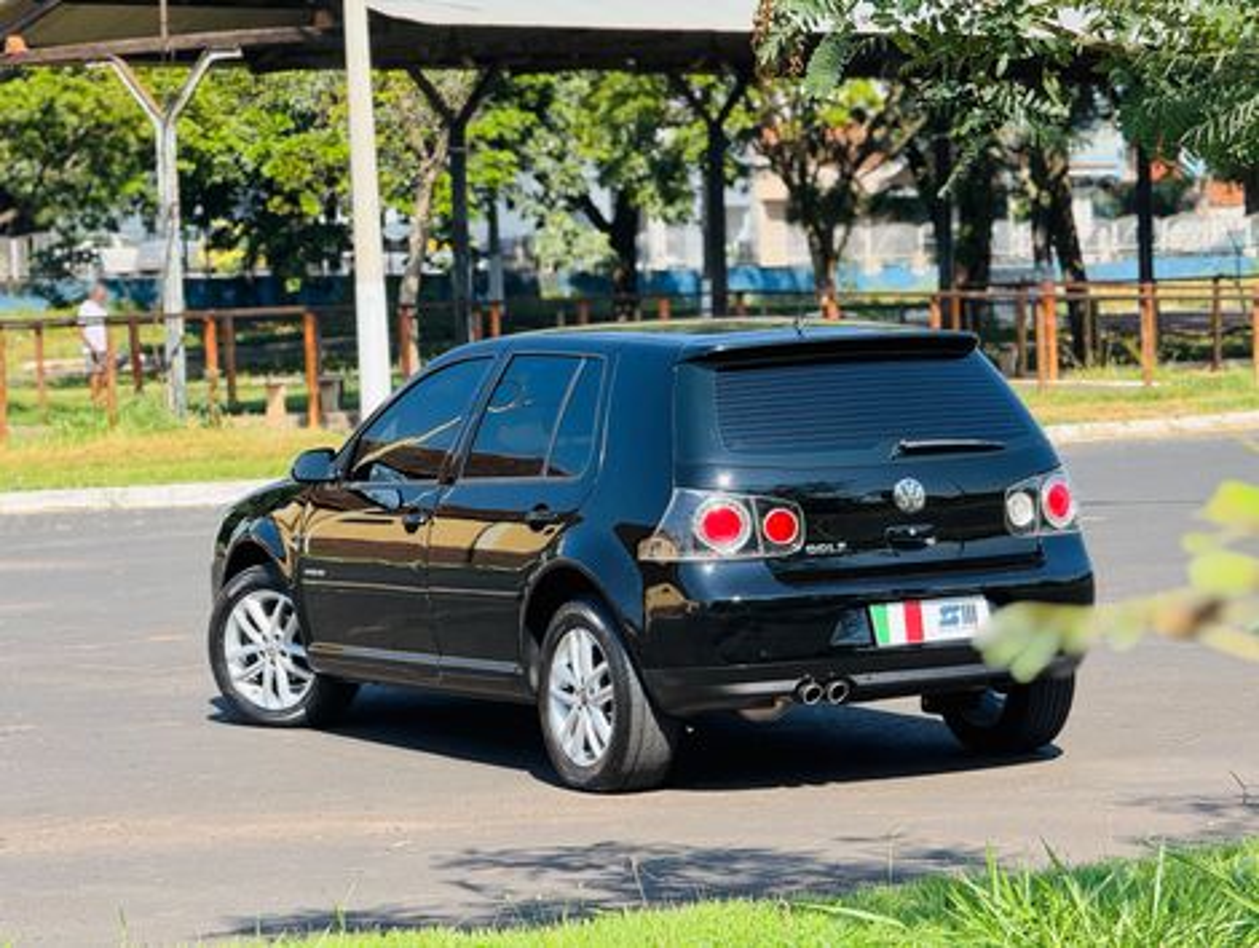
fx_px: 4371
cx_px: 630
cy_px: 474
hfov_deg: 16.4
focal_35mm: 120
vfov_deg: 12.4
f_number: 2.8
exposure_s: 1/352
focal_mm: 15.66
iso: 50
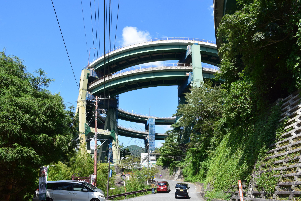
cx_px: 150
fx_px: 226
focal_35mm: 27
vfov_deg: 48.0
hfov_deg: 67.4
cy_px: 100
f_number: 10
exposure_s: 1/320
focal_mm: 18
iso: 400
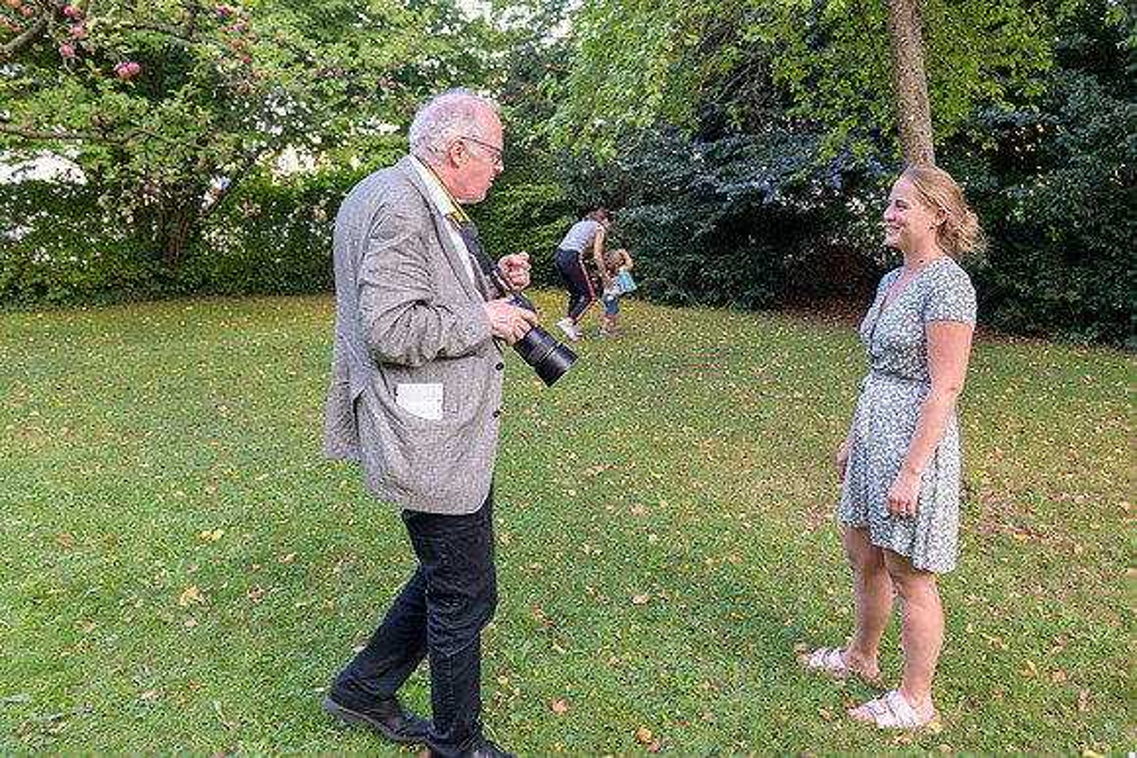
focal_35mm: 32
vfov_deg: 41.6
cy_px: 316
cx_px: 663
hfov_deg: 59.1
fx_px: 995
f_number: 5.6
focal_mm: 27
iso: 720
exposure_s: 1/60
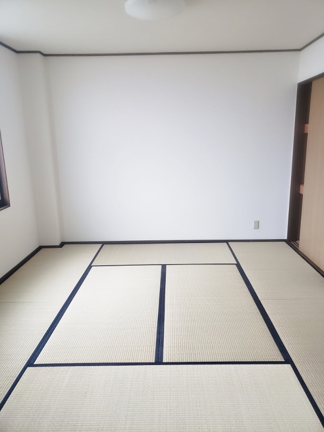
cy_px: 216
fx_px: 324
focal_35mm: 26
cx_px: 162
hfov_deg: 53.1
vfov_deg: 67.3
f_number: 2.4
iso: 200
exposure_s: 1/60
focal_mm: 4.3
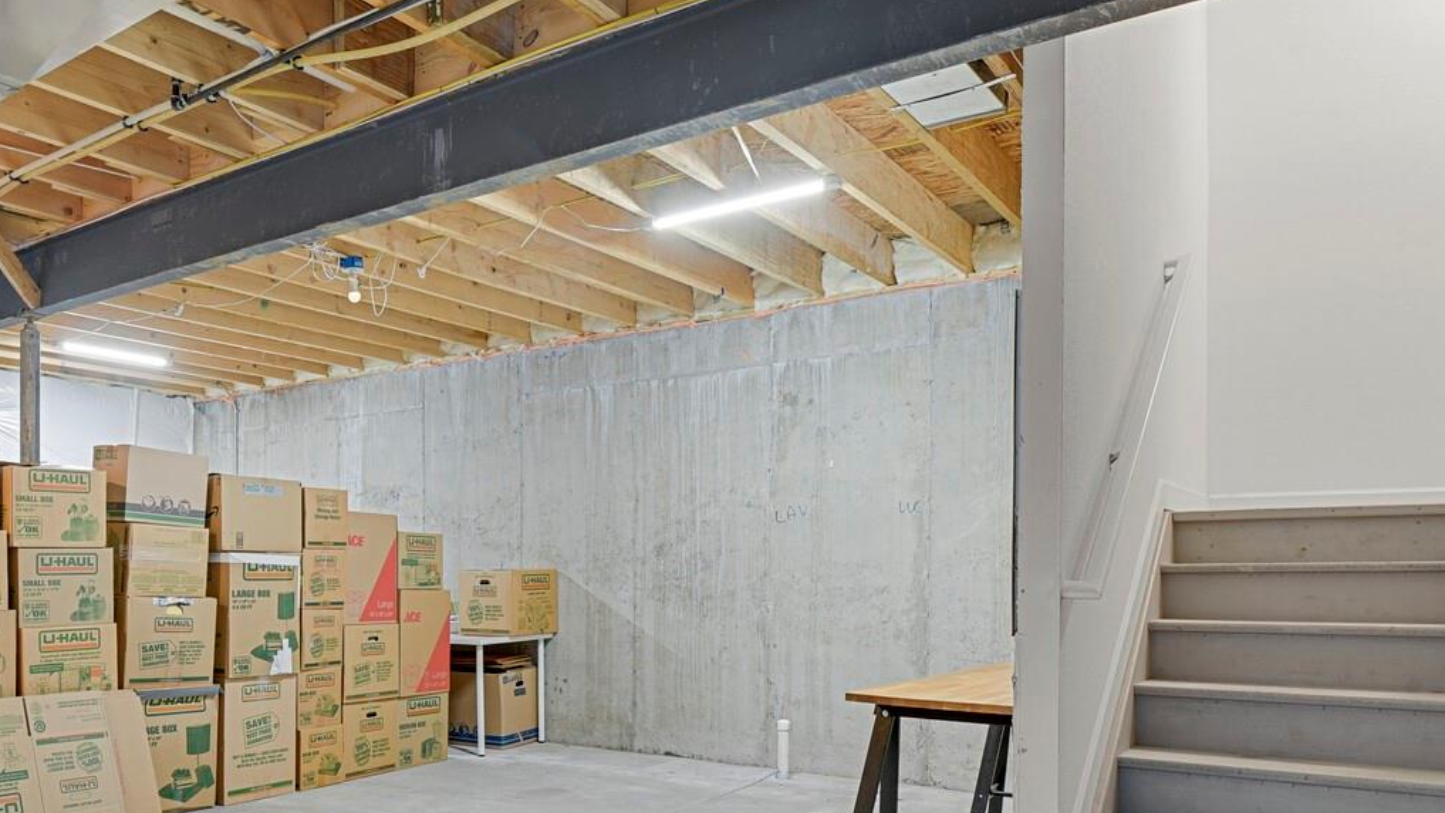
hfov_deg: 66.3
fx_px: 1073
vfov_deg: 40.5
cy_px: 590
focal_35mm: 28
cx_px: 492
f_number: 8
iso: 250
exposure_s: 10
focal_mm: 17
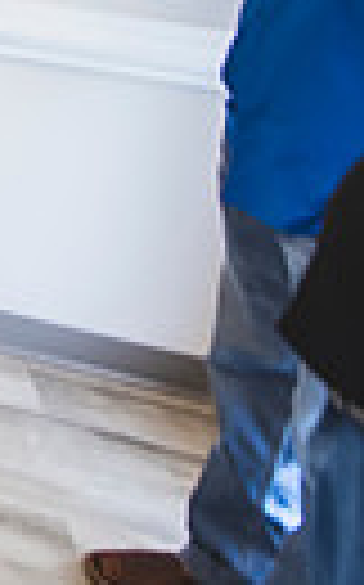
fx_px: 1050
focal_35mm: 66
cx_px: -831
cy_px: -214
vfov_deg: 25.7
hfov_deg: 10.3
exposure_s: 1/200
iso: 1000
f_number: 2.8
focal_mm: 14
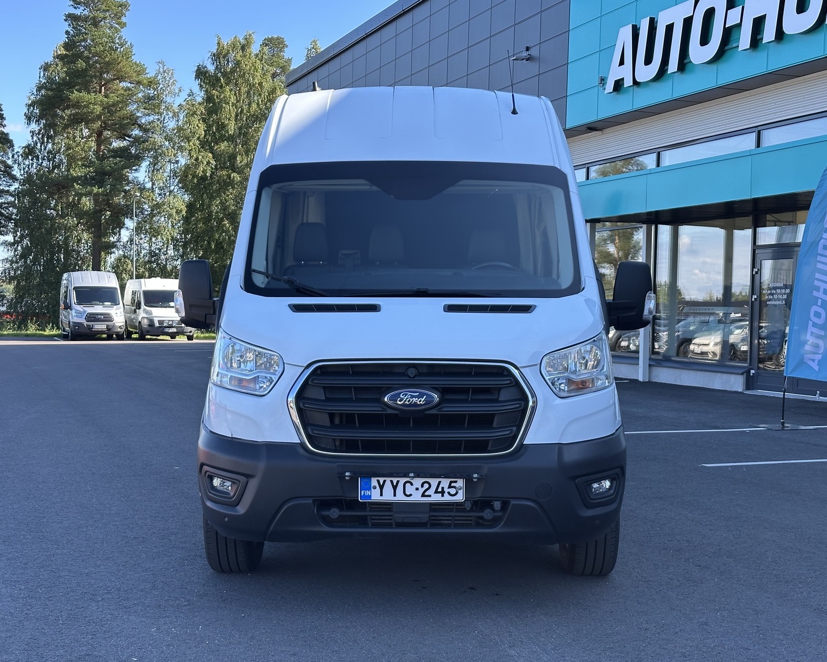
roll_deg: -1.7
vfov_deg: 29.7
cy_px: 331
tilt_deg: -0.4
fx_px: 1248
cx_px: 416
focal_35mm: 51
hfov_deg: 36.7
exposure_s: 1/816
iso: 64
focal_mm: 6.86
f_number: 1.78
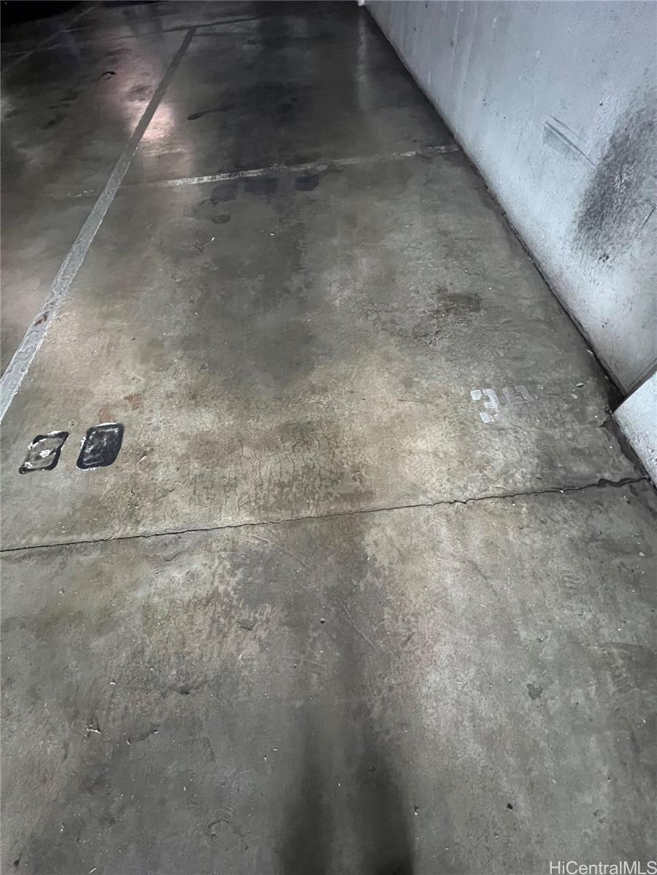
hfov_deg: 89.9
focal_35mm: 13
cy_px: 438
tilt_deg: -58.2
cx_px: 328
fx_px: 329
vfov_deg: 106.2
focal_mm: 1.57
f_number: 1.8
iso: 1000
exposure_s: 1/30
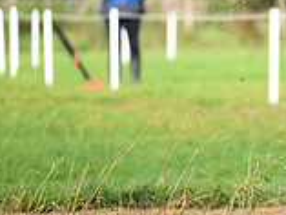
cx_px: 516
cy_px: 71
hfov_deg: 2.0
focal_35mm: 995
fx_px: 8227
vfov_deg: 1.5
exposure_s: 1/1250
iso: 1000
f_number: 5
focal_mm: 280
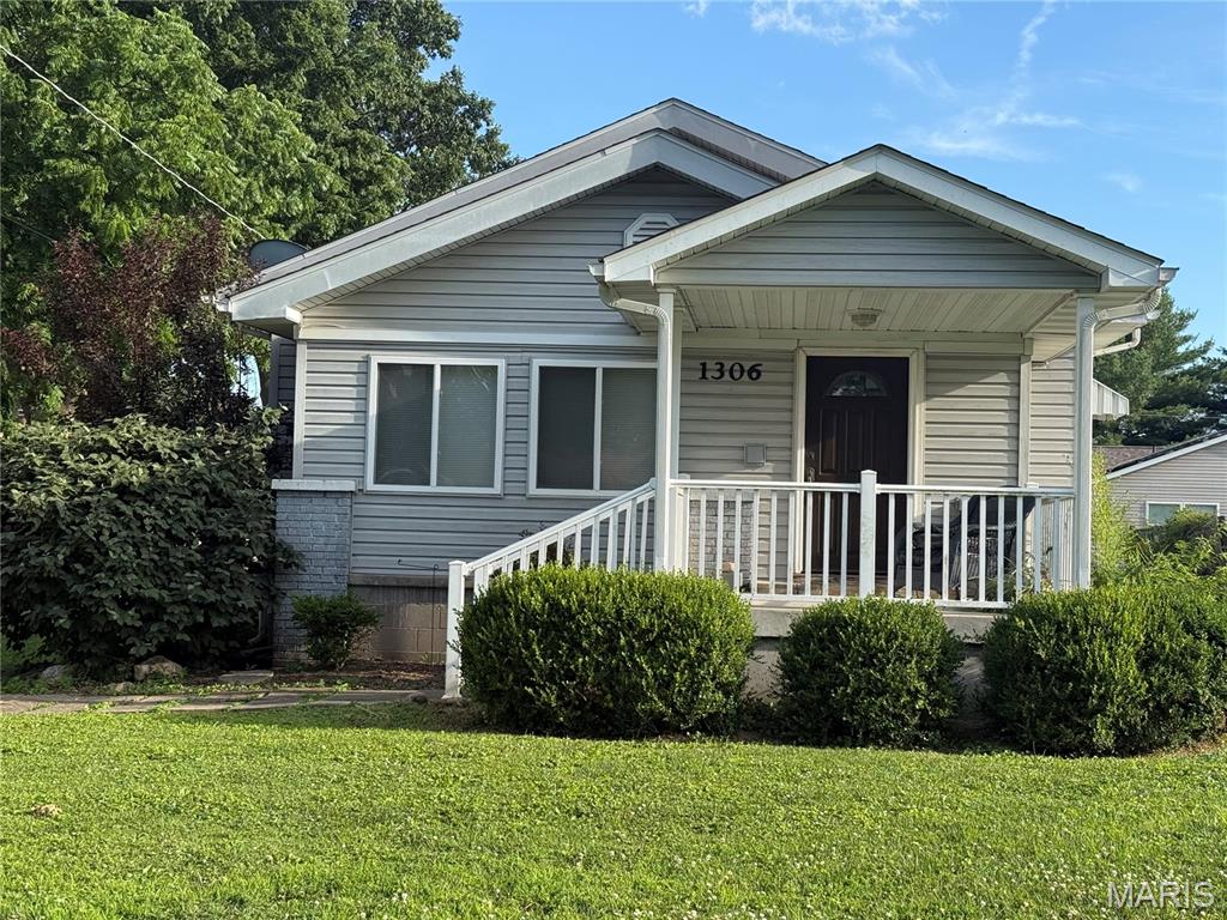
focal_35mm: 48
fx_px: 1701
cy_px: 460
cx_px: 614
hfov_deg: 39.7
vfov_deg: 30.3
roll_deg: -1.5
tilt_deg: +2.4
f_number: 1.78
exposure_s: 1/1608
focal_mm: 6.76
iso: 80
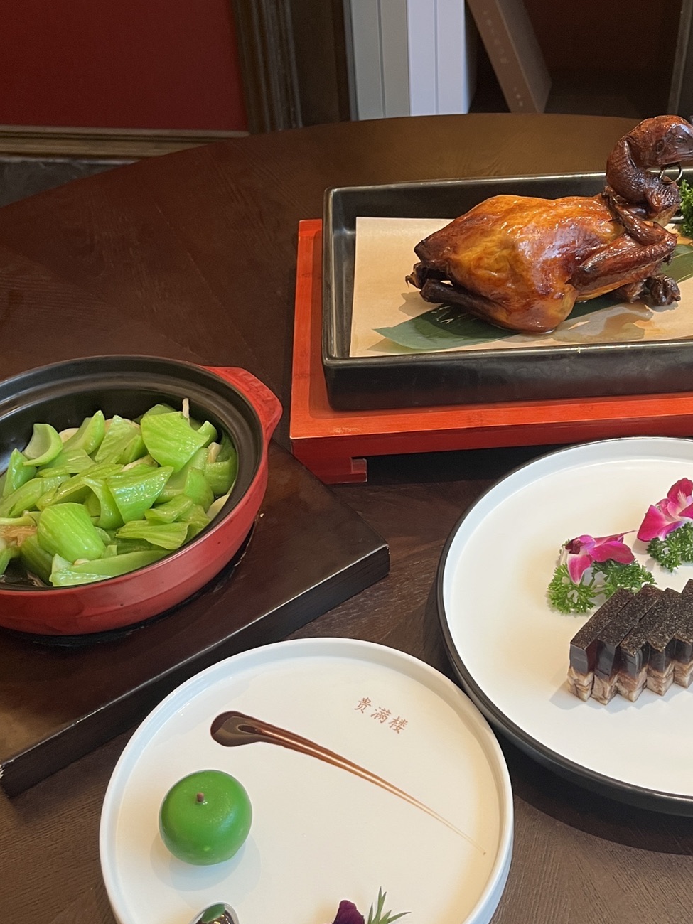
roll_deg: +3.4
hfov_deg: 35.9
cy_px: 469
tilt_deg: -41.0
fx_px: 1068
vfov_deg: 46.8
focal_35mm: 40
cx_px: 407
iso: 125
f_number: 1.6
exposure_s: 1/50
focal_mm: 5.1
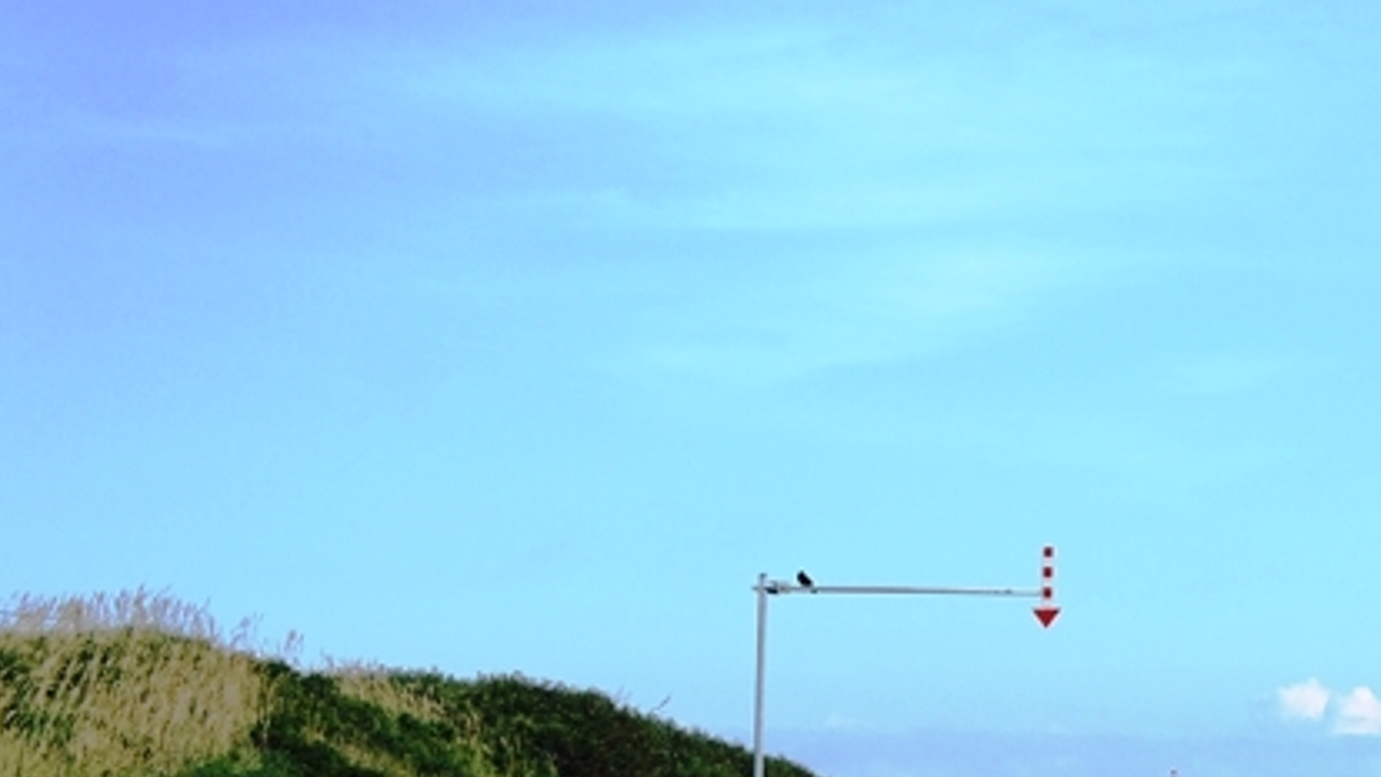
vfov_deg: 12.4
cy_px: 594
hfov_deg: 21.5
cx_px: 1264
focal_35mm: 97
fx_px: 3552
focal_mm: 32
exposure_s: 1/500
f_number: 7.1
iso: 200
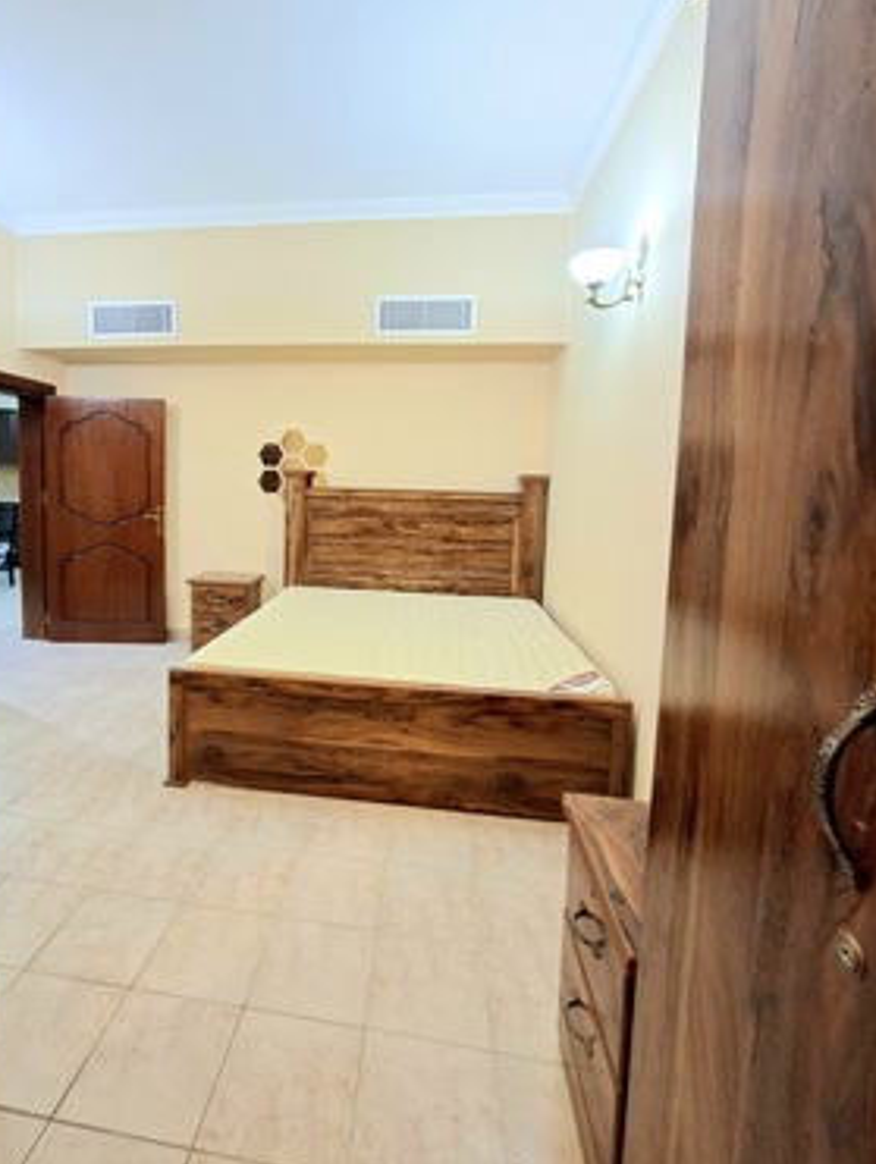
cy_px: 535
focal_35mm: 16
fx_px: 539
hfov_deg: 77.2
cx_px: 344
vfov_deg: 94.2
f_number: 2.2
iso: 500
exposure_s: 1/24
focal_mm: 1.74
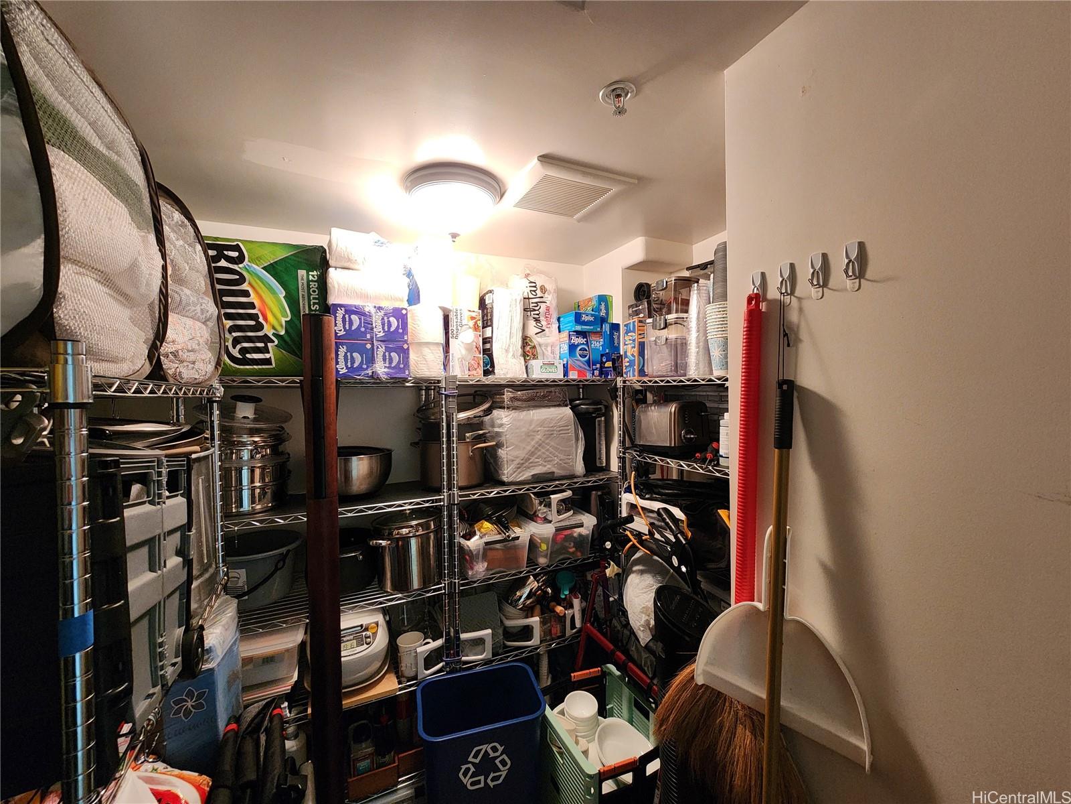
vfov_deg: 89.9
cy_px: 402
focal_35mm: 13
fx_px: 402
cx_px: 536
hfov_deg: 106.2
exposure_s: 1/40
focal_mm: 2.2
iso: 320
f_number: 2.2
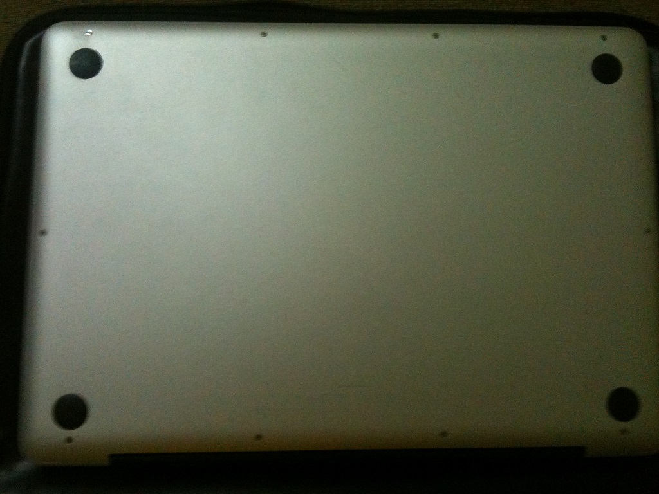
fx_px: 666
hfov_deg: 52.6
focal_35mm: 35
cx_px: 330
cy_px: 247
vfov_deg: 40.7
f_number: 2.8
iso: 320
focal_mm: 3.85
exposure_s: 1/17
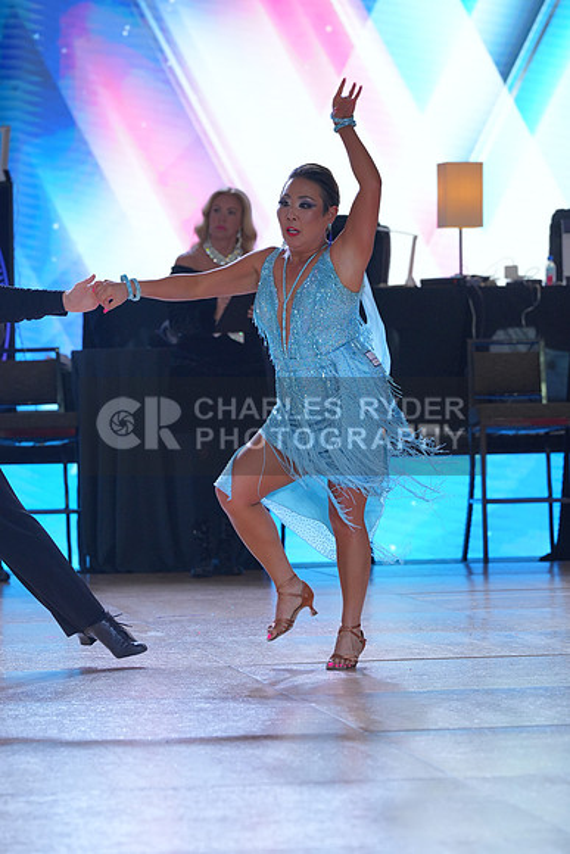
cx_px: 285
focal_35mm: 160
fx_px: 3797
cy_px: 427
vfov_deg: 12.8
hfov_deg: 8.6
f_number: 5.6
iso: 1250
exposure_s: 1/400
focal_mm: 160
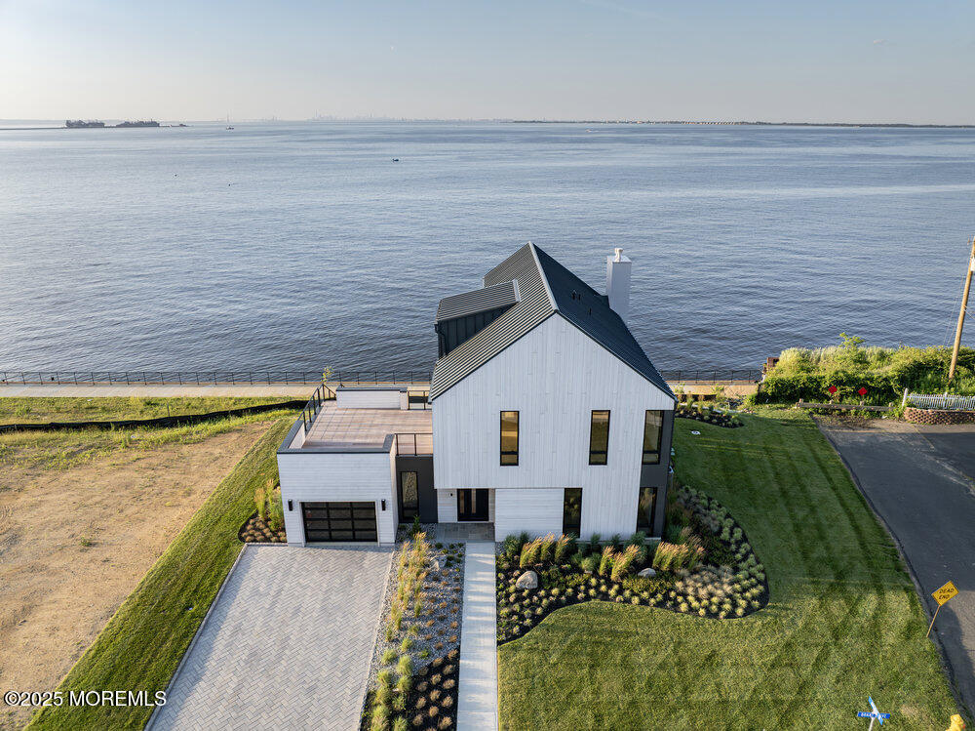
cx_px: 488
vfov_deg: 56.8
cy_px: 366
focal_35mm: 24
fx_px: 676
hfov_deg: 71.6
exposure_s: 1/800
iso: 170
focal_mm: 12.29
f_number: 2.8
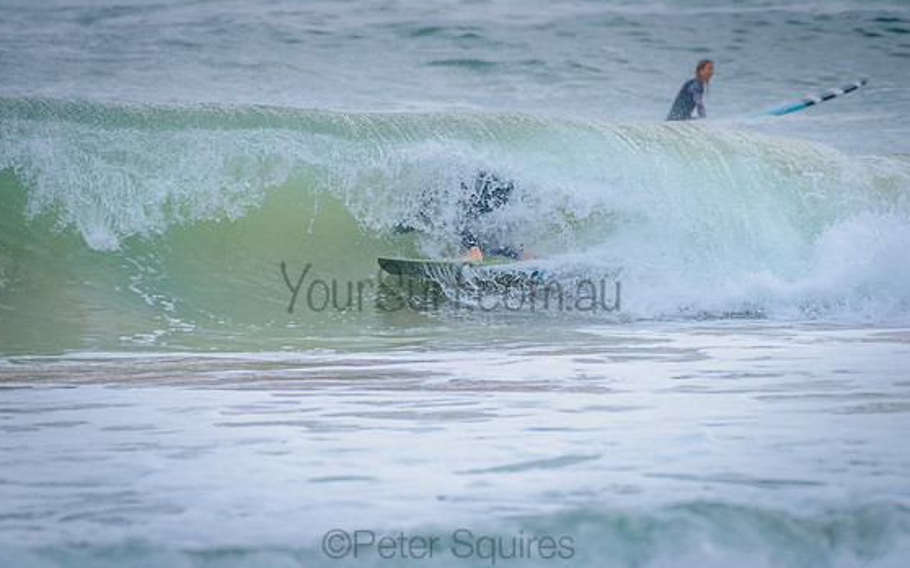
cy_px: 226
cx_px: 440
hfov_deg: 3.2
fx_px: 16111
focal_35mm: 650
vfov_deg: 2.0
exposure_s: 1/2000
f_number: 6.3
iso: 800
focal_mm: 500
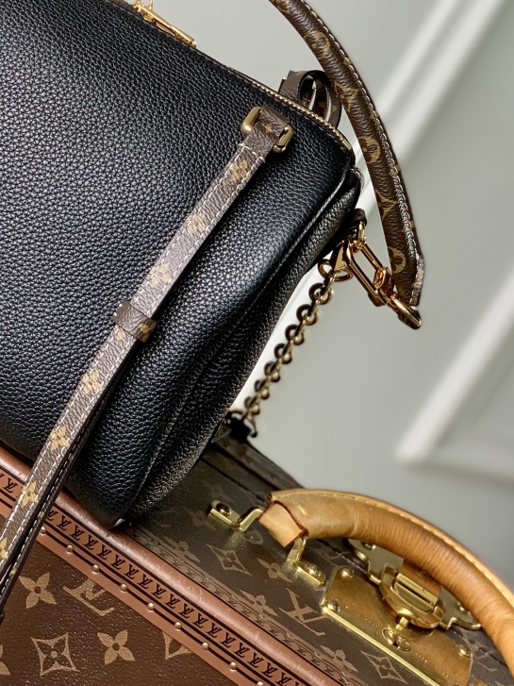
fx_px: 2040
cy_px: 25
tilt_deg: -12.1
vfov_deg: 18.6
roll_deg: -30.3
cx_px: 28
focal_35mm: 103
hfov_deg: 14.2
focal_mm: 6
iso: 25
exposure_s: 1/122
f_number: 2.4
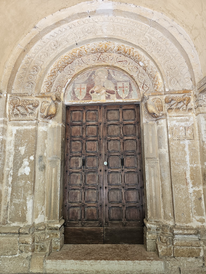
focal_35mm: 23
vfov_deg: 73.9
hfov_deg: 58.9
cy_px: 137
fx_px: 182
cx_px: 103
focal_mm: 5.4
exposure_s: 1/100
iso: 125
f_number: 1.8
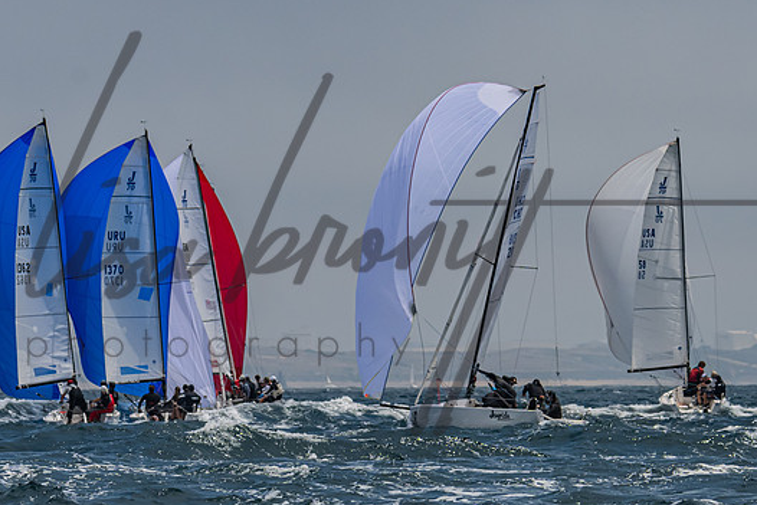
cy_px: 251
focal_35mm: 338
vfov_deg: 4.1
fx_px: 7109
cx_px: 514
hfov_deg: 6.1
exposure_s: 1/4000
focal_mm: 165
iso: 400
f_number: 6.3
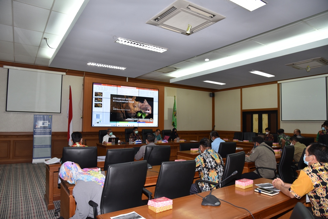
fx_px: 219
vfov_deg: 53.2
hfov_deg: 73.7
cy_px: 110
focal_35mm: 24
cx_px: 164
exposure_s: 1/60
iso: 640
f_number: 6.3
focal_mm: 24
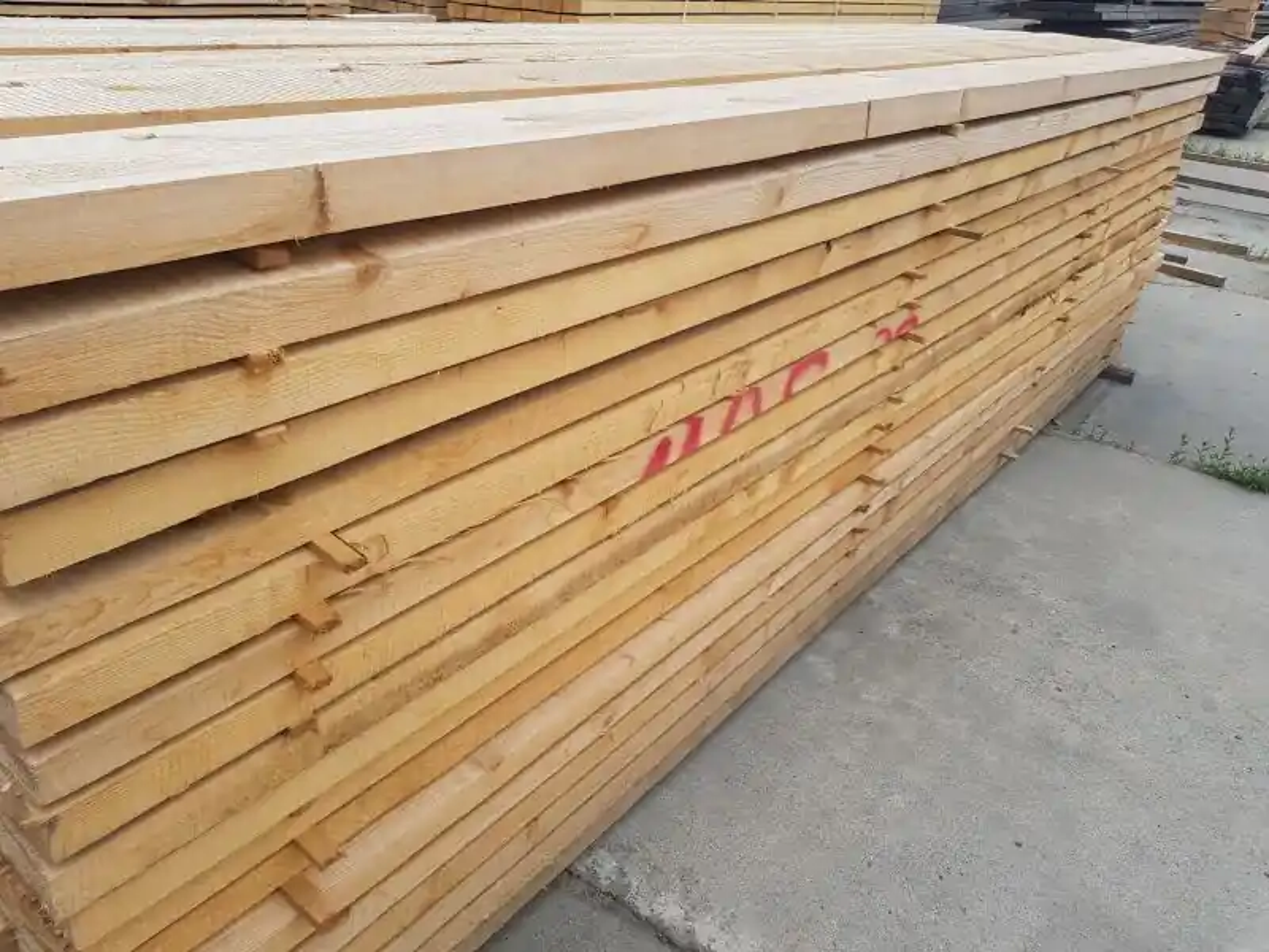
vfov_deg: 53.1
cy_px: 476
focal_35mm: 26
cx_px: 634
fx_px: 953
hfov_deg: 67.3
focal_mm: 4.2
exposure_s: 1/966
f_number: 1.7
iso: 40
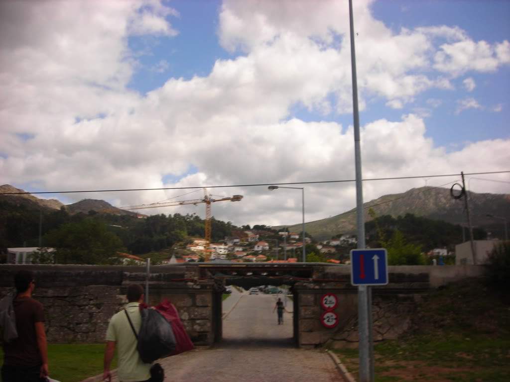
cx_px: 255
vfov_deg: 37.7
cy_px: 191
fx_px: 560
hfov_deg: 49.0
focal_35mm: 38
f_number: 6.4
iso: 50
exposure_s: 1/240
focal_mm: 6.3
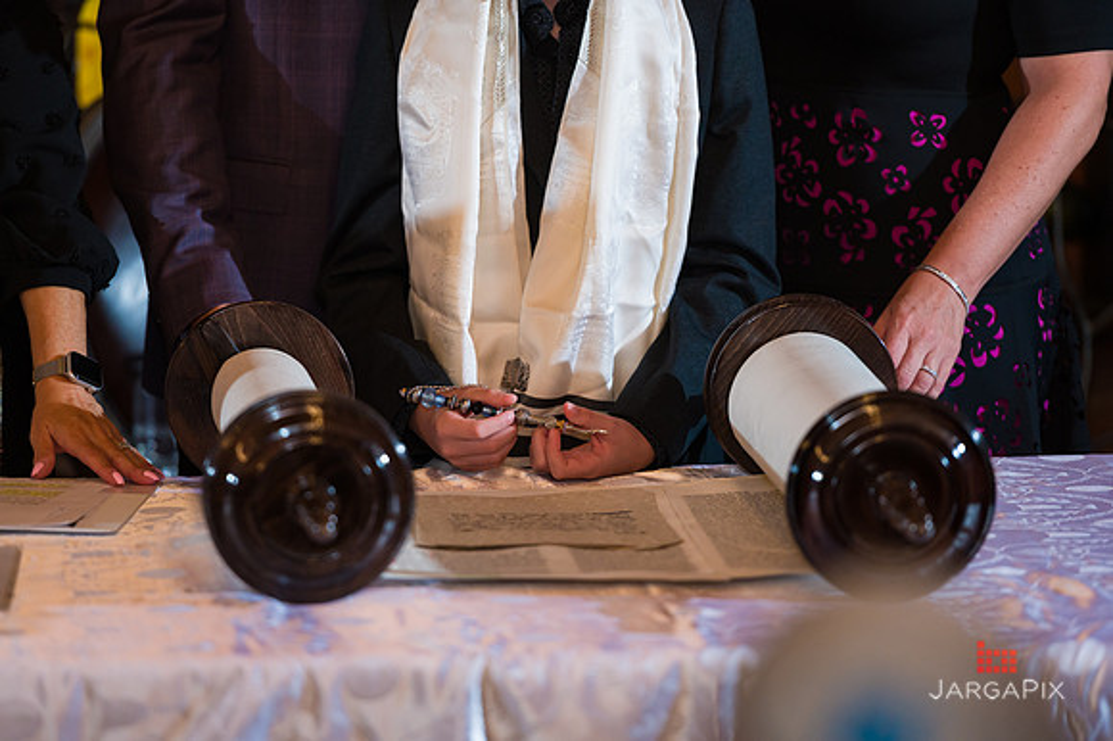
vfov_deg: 6.5
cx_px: 530
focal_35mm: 211
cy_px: 388
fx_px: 6509
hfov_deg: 9.8
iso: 1600
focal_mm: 200
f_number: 3.2
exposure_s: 1/200
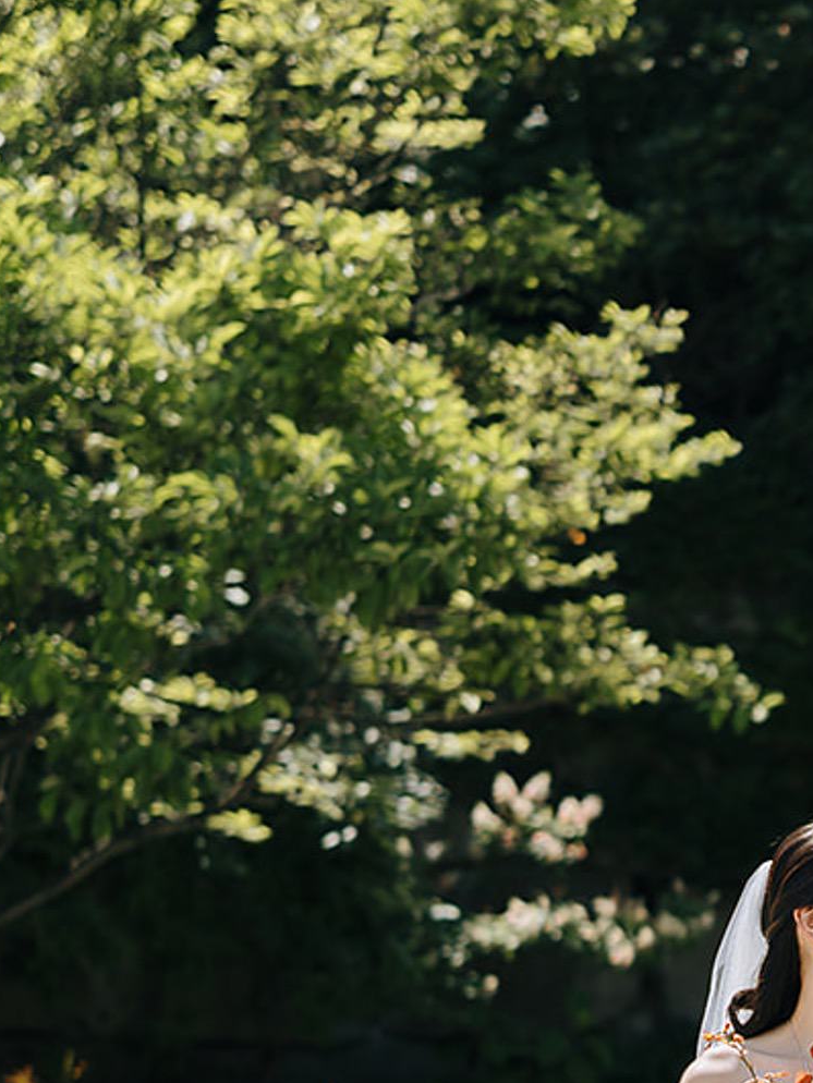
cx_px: 1043
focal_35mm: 145
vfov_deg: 13.6
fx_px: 4539
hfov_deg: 10.0
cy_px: 795
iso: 100
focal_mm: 50
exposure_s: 1/2500
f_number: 2
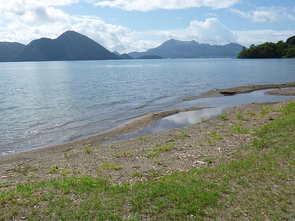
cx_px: 148
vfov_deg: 40.7
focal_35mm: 35
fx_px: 298
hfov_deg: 52.6
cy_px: 110
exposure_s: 1/400
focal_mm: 6.3
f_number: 5.6
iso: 80
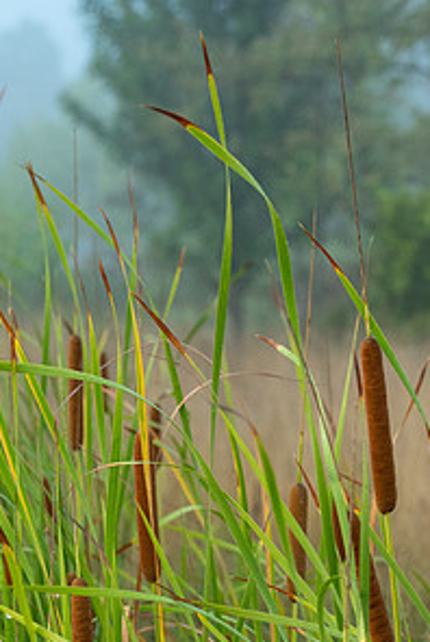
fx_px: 3378
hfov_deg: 7.3
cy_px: 380
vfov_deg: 10.9
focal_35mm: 189
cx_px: 219
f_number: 6.3
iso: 720
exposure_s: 1/125
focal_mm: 83
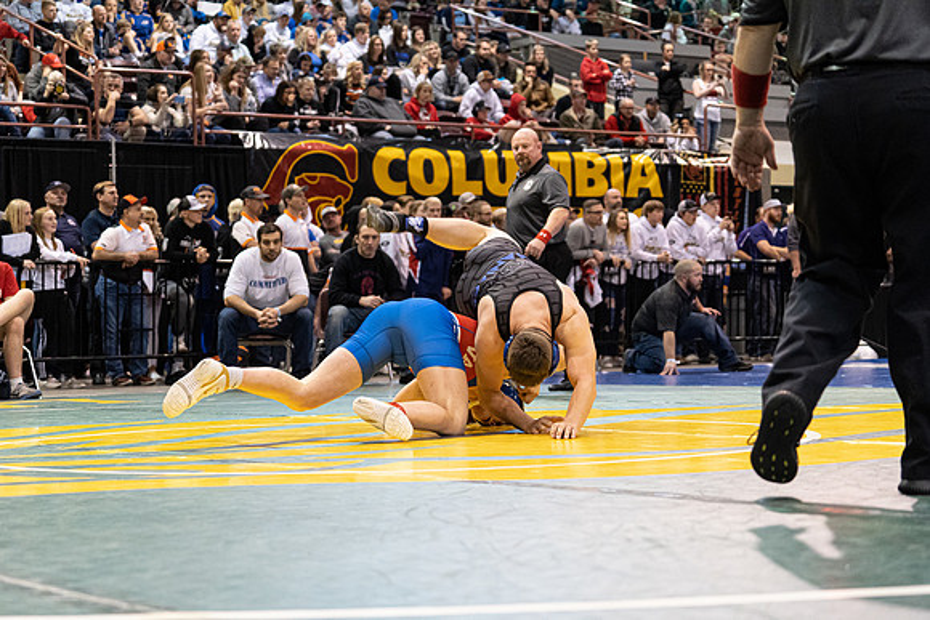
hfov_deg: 27.0
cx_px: 465
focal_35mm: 75
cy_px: 310
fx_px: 1938
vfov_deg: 18.2
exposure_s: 1/500
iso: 6400
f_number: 4
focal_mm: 75
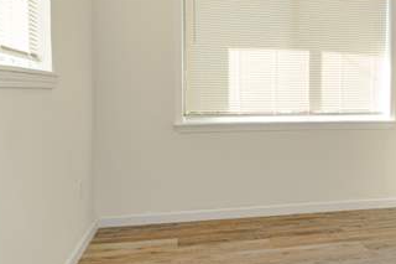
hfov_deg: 51.6
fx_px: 396
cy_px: 110
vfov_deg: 36.7
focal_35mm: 36
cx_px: 280
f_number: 7.1
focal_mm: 24
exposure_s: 1/125
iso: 500
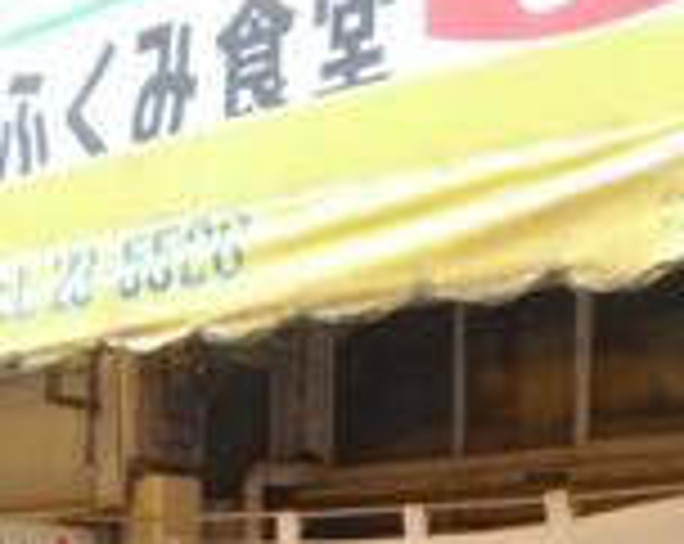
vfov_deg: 16.6
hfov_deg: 21.3
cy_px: 580
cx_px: 396
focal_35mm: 90
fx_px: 1818
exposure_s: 1/125
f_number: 2.6
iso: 80
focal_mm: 5.8
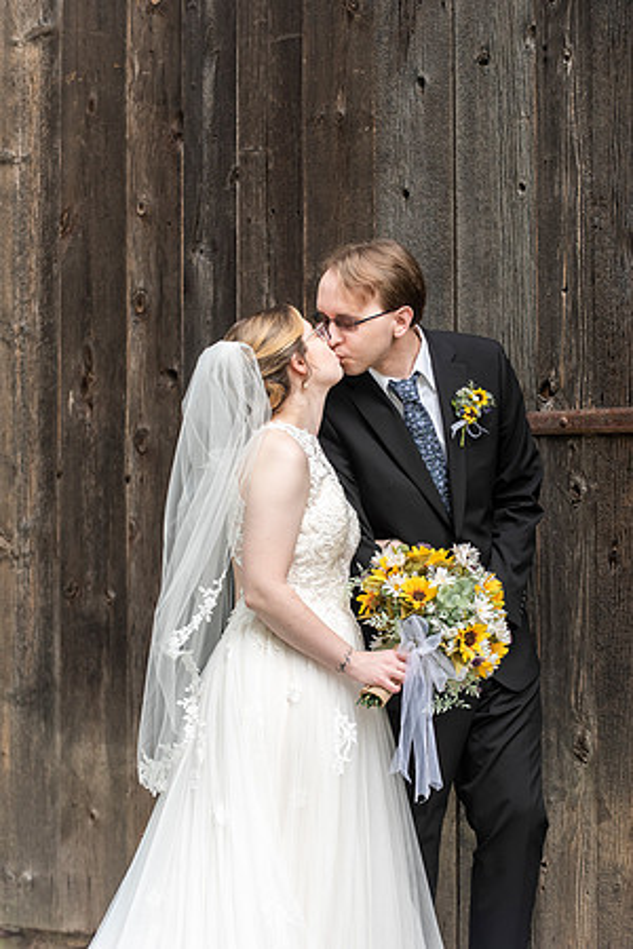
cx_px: 316
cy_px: 474
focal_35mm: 120
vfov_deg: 17.1
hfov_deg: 11.4
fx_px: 3165
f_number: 4
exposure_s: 1/250
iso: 400
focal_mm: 120
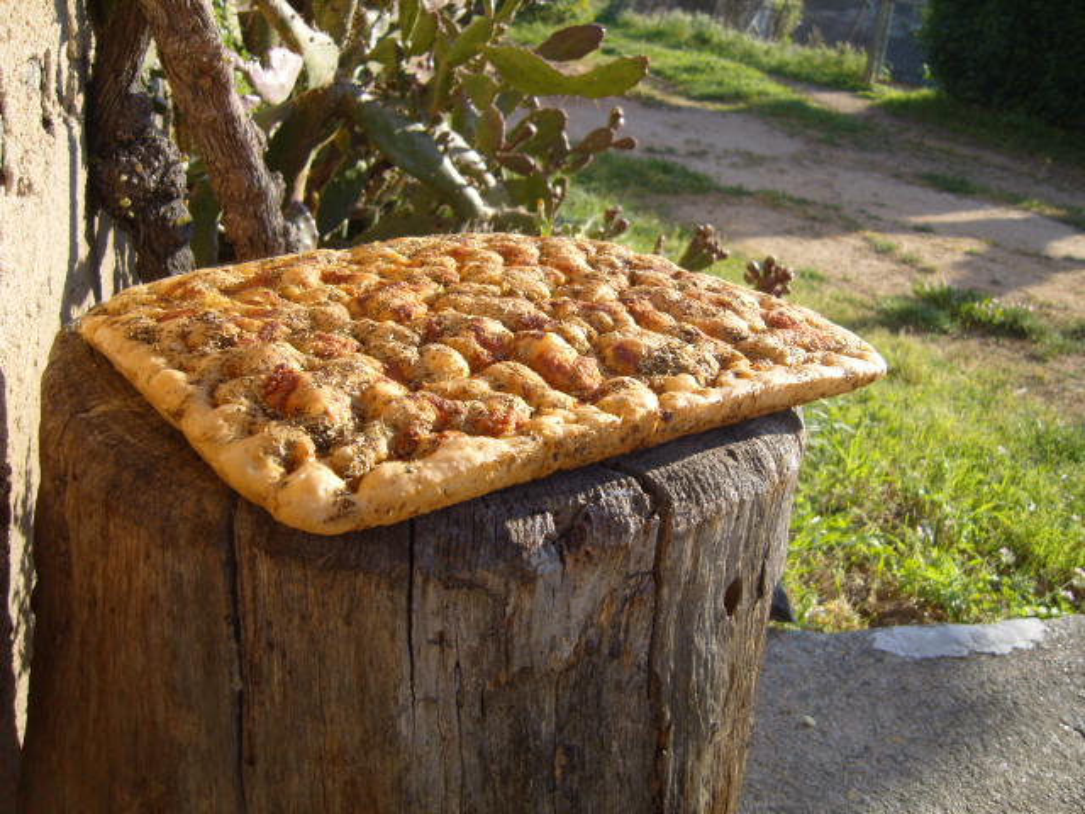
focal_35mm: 35
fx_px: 1097
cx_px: 542
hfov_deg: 52.6
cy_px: 407
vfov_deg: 40.7
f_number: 7.1
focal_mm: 7.4
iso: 80
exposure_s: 1/90
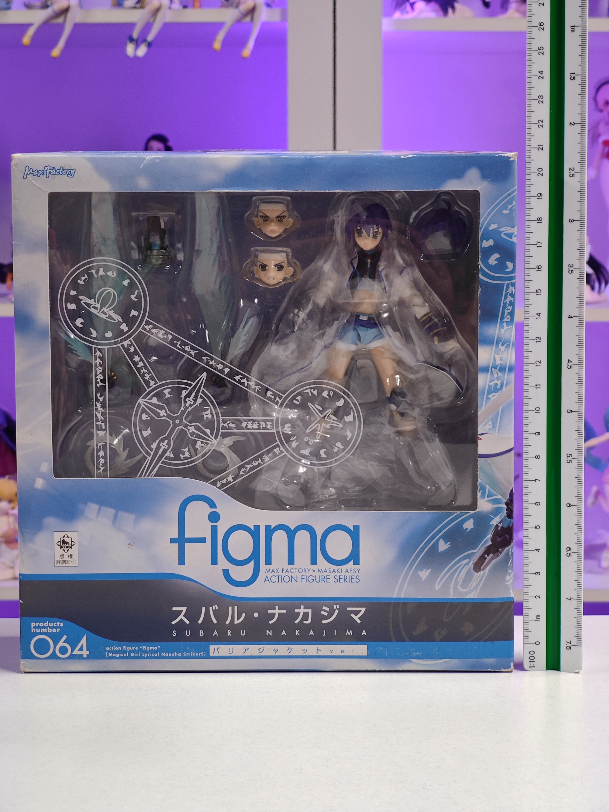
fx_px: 1877
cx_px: 304
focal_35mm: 80
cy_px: 406
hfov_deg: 18.4
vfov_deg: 24.4
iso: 400
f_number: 2.4
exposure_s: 1/15.6
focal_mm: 7.48
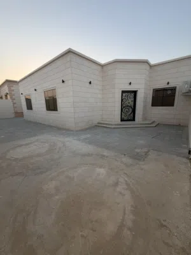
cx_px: 96
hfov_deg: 85.7
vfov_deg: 102.1
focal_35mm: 14
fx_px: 103
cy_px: 128
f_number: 2.2
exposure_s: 1/142
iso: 40
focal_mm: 2.22
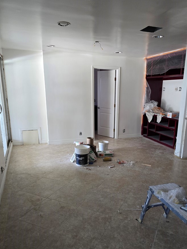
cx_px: 105
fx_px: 194
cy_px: 138
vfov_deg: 65.1
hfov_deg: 51.2
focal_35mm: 27
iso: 400
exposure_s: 1/120
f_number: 1.7
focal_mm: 6.3
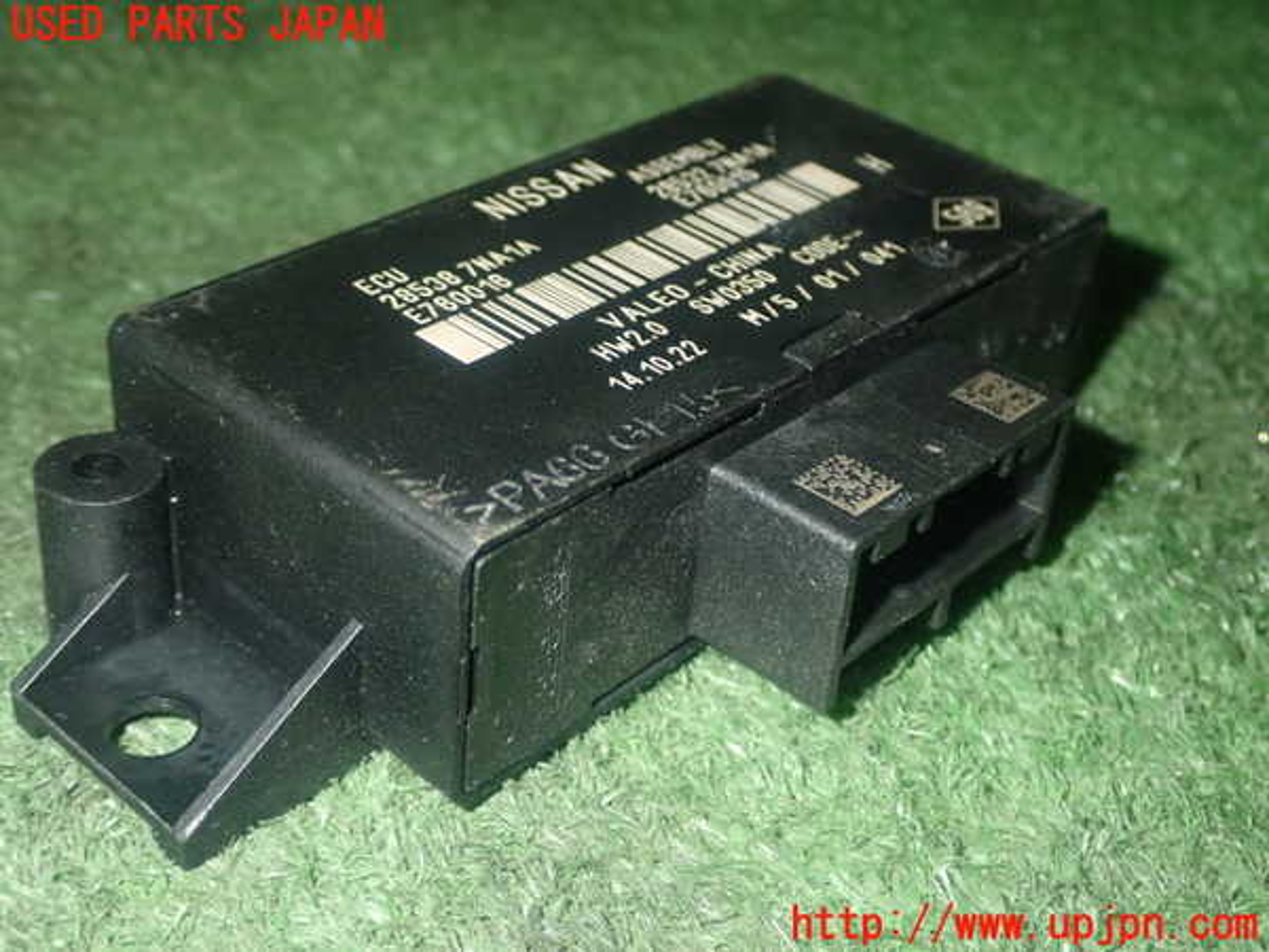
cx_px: 634
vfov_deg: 29.1
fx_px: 1833
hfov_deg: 38.2
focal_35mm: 50
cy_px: 476
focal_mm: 9.01
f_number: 9
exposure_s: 1/50
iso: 800
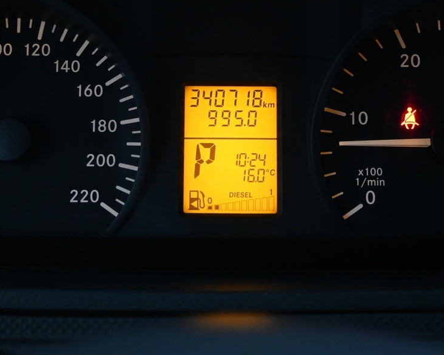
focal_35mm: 64
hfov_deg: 29.8
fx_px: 835
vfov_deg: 24.0
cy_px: 135
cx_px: 230
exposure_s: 1/30
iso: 1800
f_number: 3.8
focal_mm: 20.5
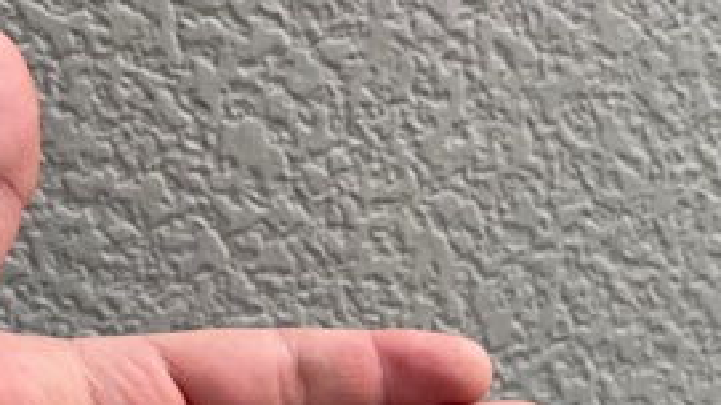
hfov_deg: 31.5
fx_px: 1280
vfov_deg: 17.4
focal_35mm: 67
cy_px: 442
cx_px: 362
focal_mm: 4.2
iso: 32
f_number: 1.6
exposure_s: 1/2257
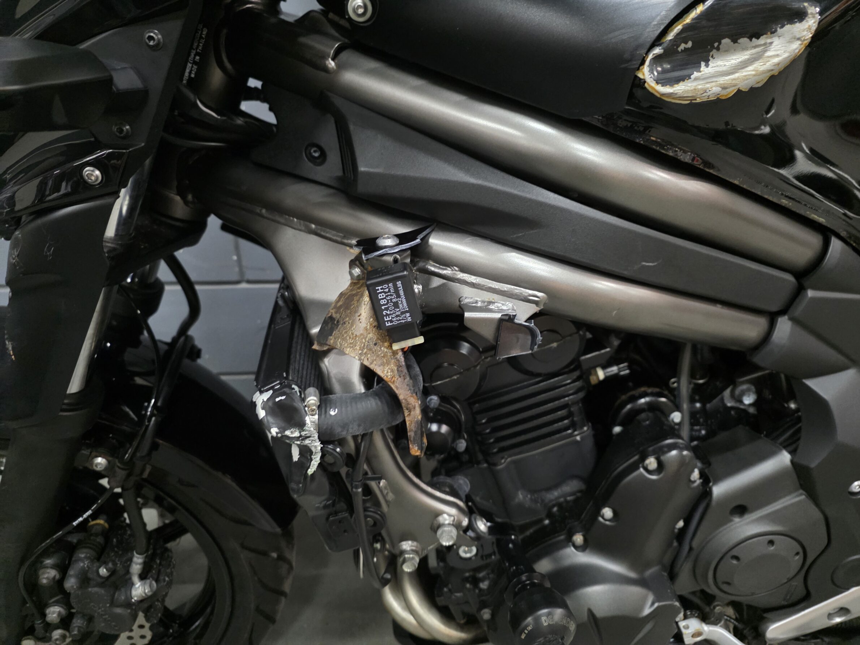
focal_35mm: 23
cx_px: 430
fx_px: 571
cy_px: 322
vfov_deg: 58.9
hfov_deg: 73.9
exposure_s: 1/50
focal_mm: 6.25
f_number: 1.7
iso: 2000
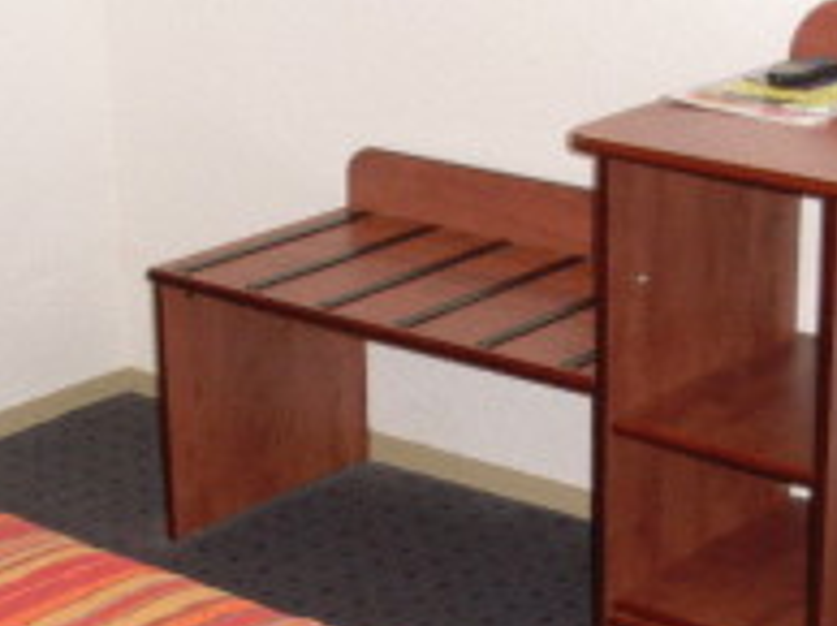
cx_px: 660
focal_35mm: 98
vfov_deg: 15.0
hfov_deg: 19.9
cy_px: 494
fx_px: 2367
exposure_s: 1/45
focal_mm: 6.3
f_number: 3
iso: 160
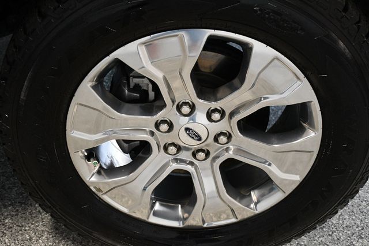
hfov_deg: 35.1
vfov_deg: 23.8
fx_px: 584
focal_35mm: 57
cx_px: 184
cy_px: 123
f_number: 4.2
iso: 2800
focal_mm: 38
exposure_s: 1/125
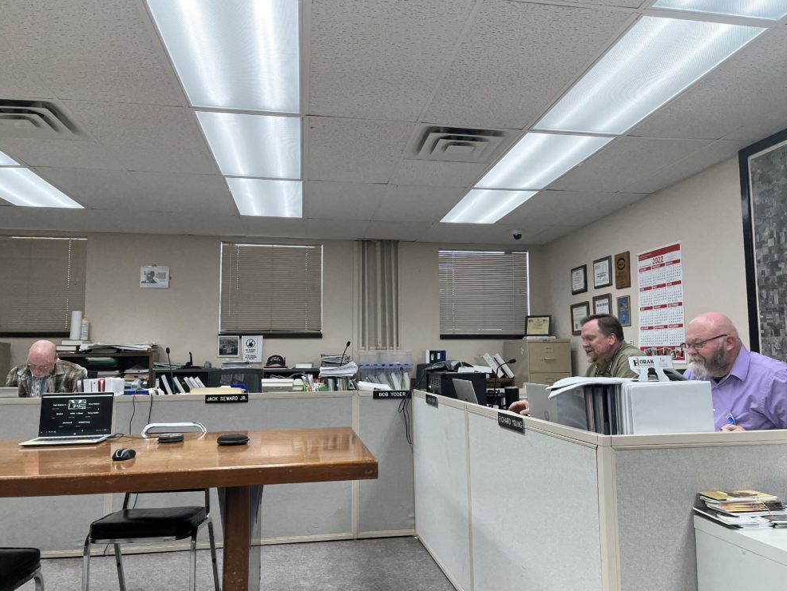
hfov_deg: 65.3
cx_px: 407
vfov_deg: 51.4
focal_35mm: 27
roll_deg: +0.2
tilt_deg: +4.7
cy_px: 305
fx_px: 614
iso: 80
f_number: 1.6
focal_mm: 5.1
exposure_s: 1/120
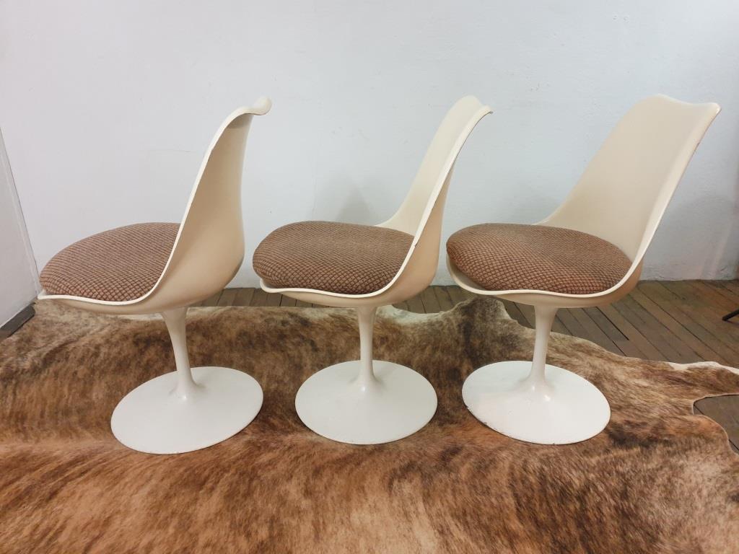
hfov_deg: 67.3
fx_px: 555
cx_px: 370
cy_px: 277
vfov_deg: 53.1
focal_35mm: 26
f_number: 1.5
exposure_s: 1/33
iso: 320
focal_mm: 4.3
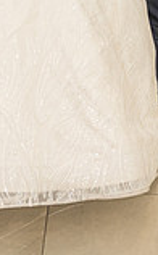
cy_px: -90
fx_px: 686
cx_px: 31
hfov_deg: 13.1
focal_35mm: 99
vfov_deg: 19.2
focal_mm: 34
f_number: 3.5
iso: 640
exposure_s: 1/160
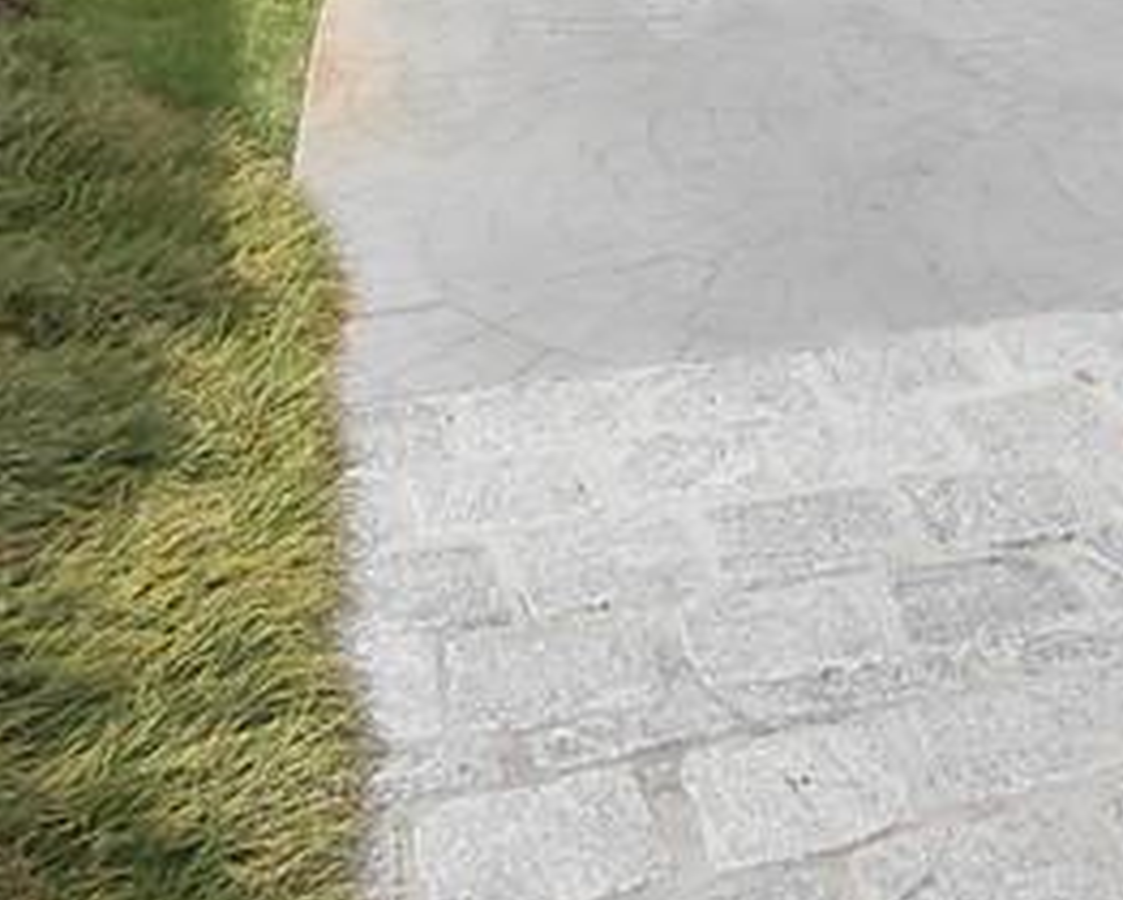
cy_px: -647
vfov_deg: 19.6
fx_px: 2029
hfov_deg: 30.2
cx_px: 887
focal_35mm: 61
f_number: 2.2
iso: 40
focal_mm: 1.64
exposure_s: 1/1928
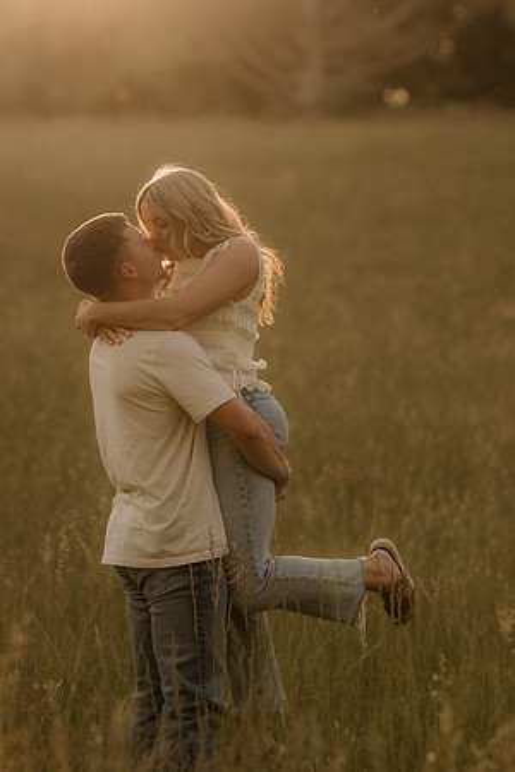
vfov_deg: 16.1
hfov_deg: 10.8
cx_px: 258
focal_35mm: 127
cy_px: 386
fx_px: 2725
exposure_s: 1/1600
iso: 250
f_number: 2
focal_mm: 85
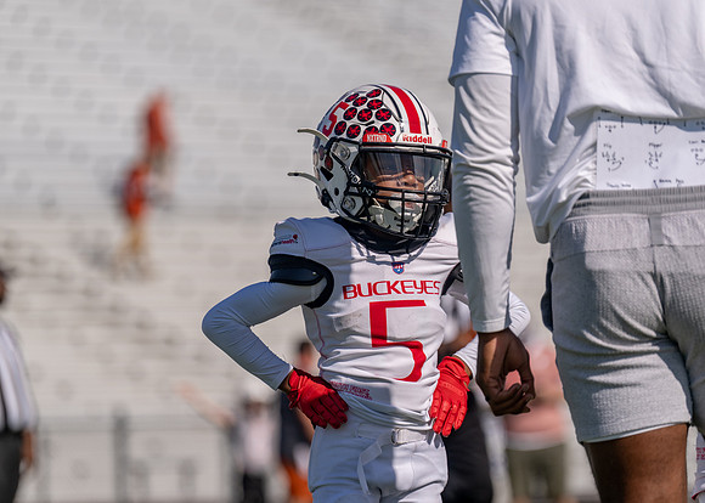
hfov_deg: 8.4
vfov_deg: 6.0
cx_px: 389
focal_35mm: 240
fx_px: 4799
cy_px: 253
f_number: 4
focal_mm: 216
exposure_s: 1/3200
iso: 160
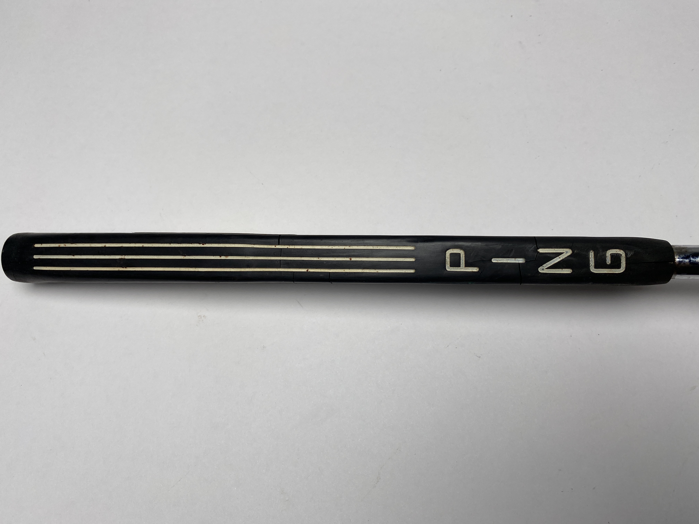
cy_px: 262
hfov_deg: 67.3
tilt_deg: -70.5
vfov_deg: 53.1
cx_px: 350
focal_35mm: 26
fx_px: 525
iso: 32
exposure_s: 1/401
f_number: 1.8
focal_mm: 4.25
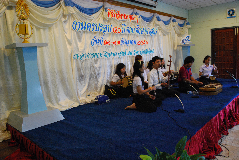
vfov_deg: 48.0
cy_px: 80
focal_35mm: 27
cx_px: 120
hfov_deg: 67.3
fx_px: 179
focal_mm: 18
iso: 1600
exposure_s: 1/25
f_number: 5.6
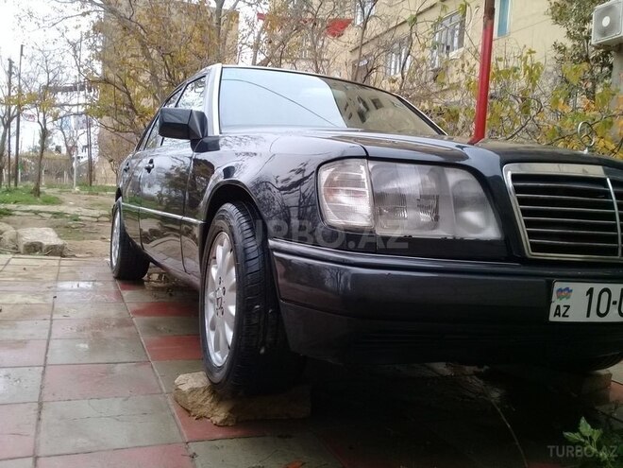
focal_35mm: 31
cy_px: 234
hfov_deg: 58.4
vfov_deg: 45.4
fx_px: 558
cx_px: 312
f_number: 2.2
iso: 64
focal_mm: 3.3
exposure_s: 1/40
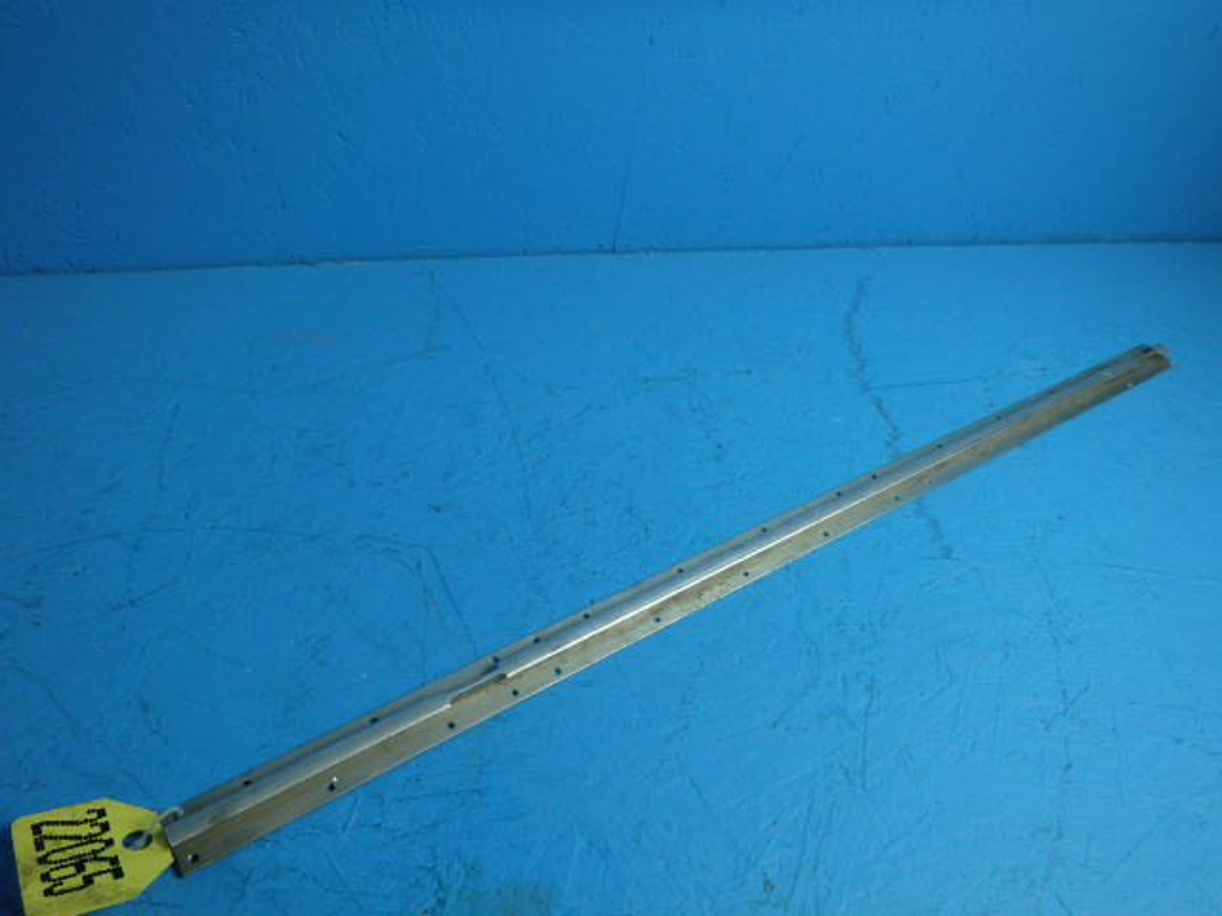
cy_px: 458
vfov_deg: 49.7
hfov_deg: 63.4
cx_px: 611
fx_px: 988
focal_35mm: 28
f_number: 3.9
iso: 160
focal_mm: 5
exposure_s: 1/60
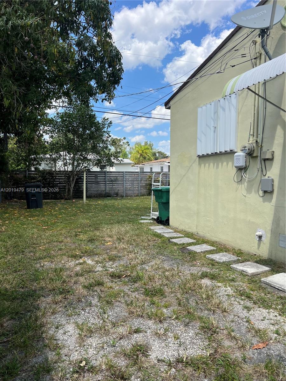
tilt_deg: -2.5
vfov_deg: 67.3
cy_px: 190
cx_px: 143
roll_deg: -0.4
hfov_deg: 53.1
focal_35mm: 26
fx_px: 286
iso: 50
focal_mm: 5.7
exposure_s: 1/3704
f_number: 1.5
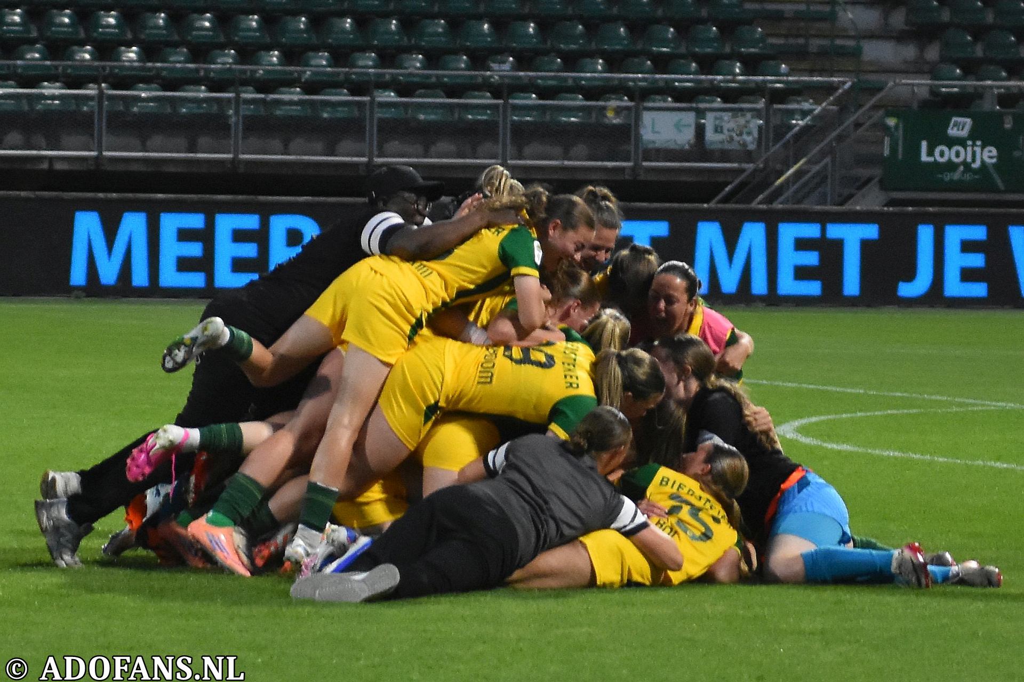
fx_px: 2986
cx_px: 512
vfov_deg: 13.0
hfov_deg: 19.5
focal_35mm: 105
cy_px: 341
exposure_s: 1/640
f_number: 2.8
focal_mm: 70
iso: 2500
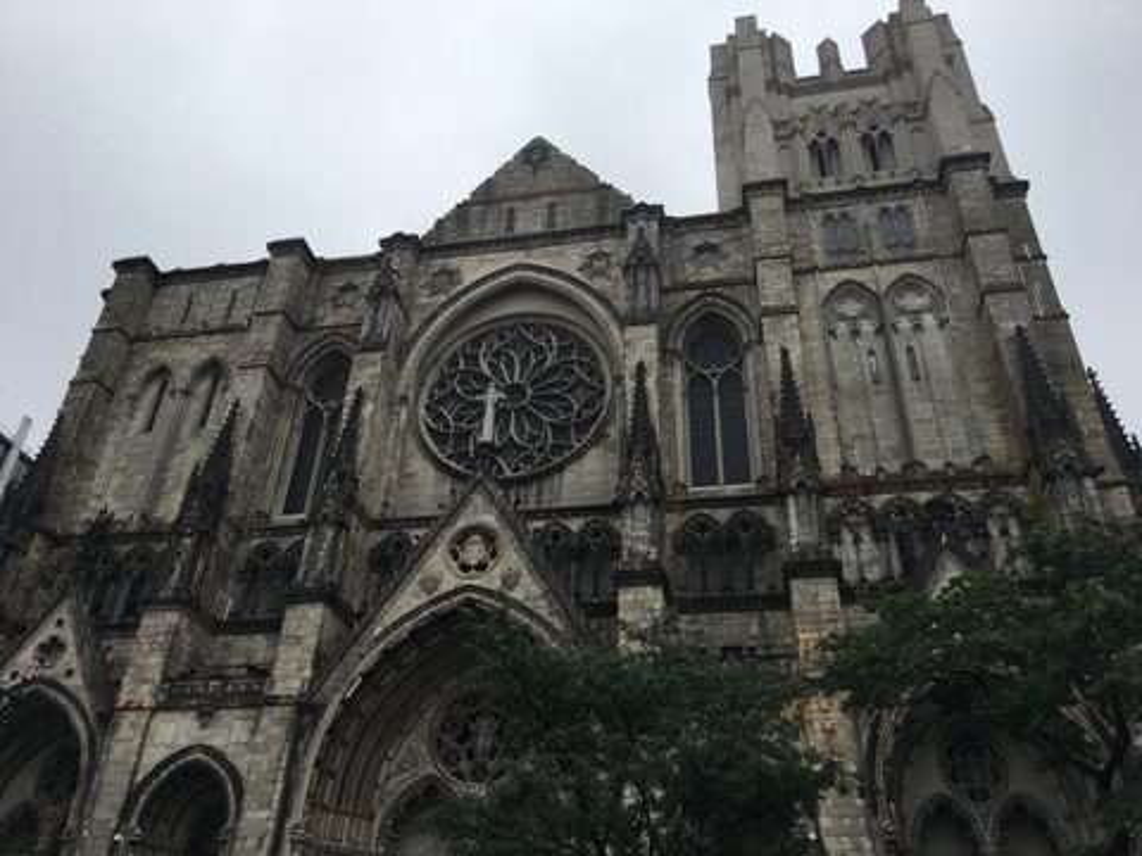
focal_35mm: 29
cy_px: 428
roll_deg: -3.2
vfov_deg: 48.2
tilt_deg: +34.8
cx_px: 571
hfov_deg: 61.7
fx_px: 957
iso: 25
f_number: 2.2
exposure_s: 1/986
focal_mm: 4.15
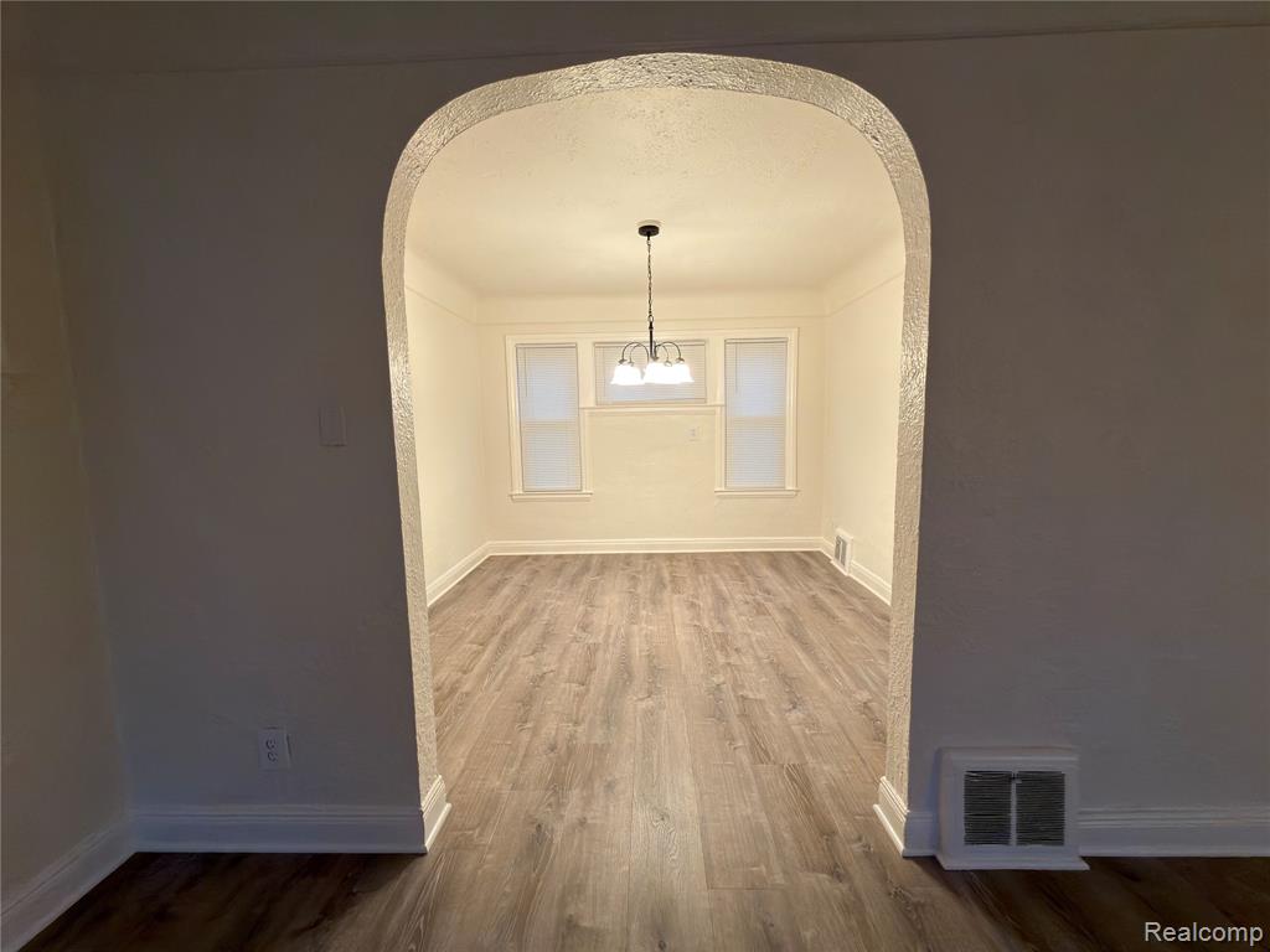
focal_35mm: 14
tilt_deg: -5.8
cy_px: 476
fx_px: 514
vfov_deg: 85.7
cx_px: 635
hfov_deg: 102.1
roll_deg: +1.3
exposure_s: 1/30
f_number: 2.2
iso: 125
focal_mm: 2.22
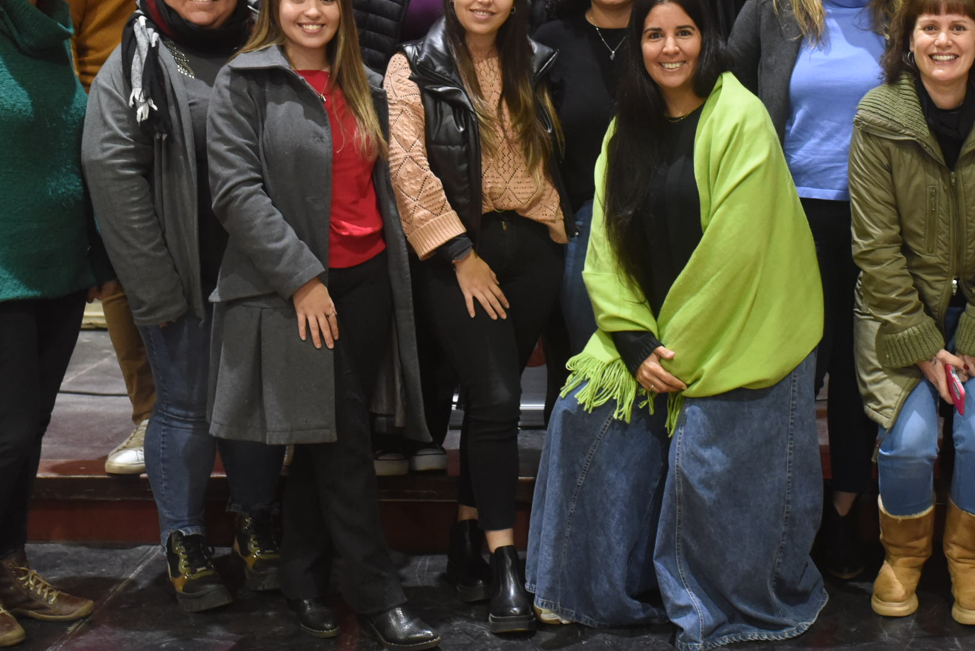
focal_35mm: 65
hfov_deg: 30.4
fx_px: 1761
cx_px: 750
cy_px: 182
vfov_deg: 20.8
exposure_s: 1/50
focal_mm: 35
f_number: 4
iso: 3200
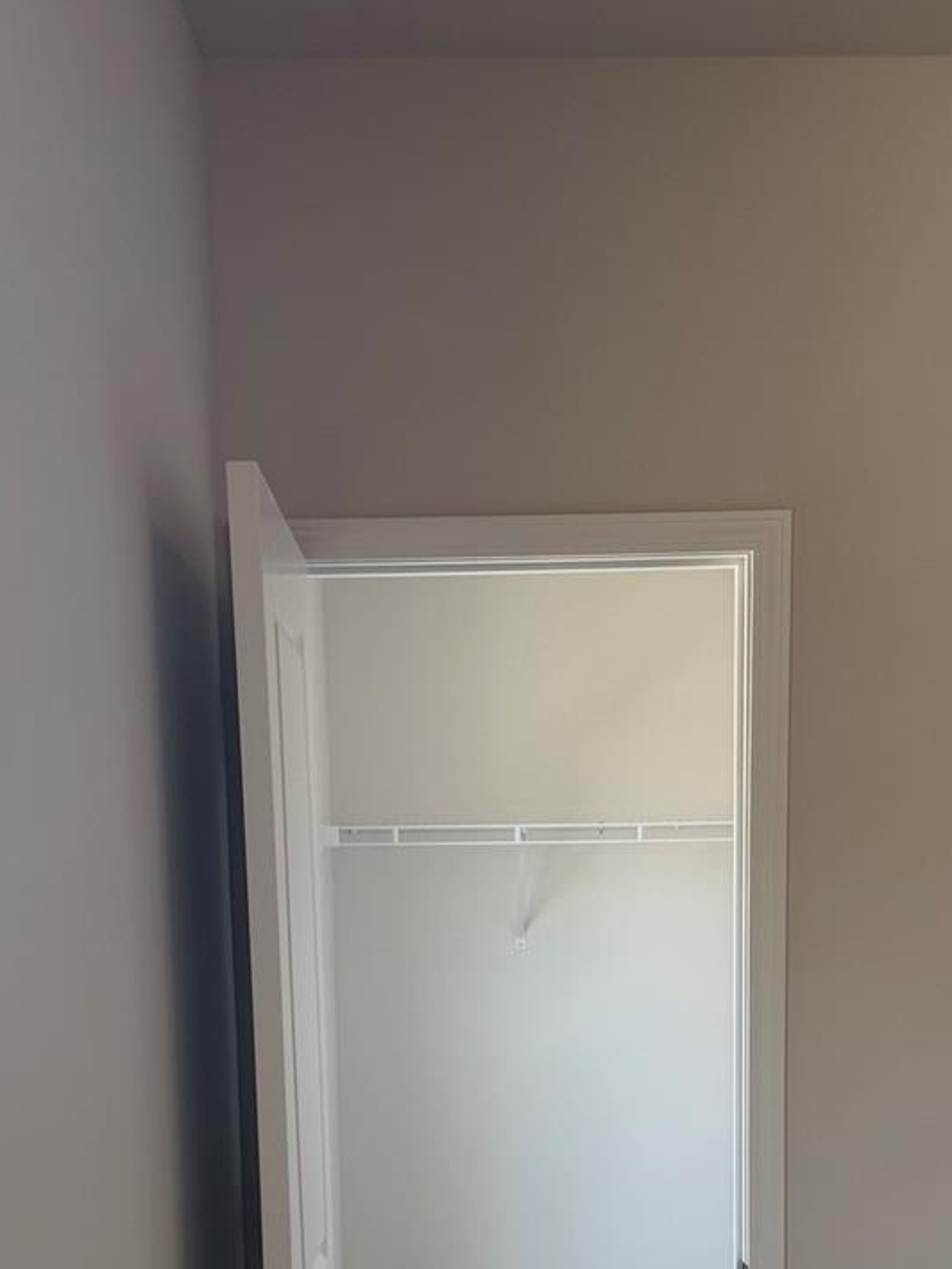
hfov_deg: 28.0
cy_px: 1156
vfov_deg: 34.6
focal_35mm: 52
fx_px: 1906
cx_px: 506
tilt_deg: -7.7
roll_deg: +0.5
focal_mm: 6.76
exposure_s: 1/161
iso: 64
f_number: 1.78
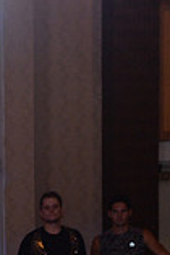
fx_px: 3124
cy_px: 391
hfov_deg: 3.1
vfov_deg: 4.6
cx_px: -101
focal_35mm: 442
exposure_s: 1/250
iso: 2000
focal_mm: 120
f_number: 5.6
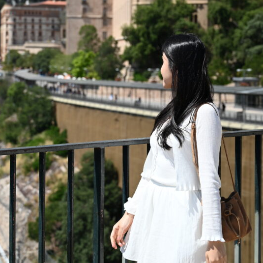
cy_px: 70
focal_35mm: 83
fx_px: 713
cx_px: 130
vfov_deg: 20.7
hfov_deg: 20.9
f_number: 4
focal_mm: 51
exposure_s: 1/2500
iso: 200
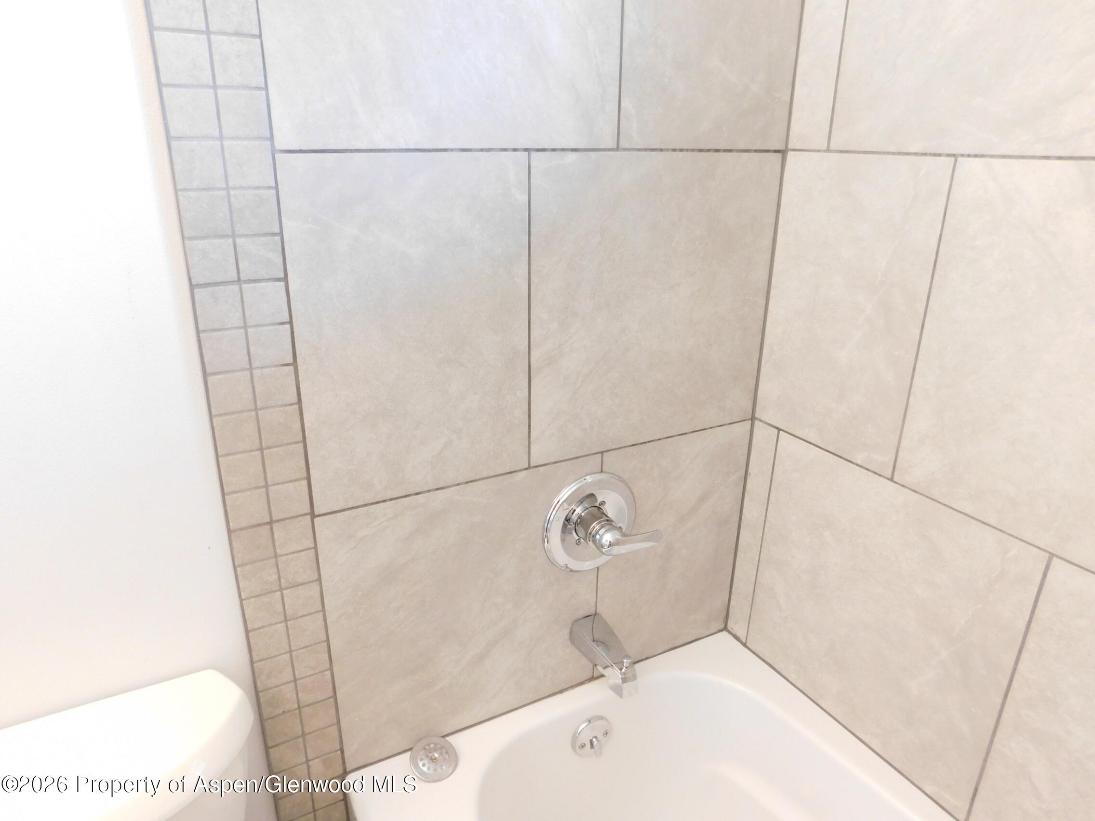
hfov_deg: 73.9
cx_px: 548
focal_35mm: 23
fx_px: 728
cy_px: 410
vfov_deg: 58.9
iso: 400
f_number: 3
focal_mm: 4
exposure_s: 1/25
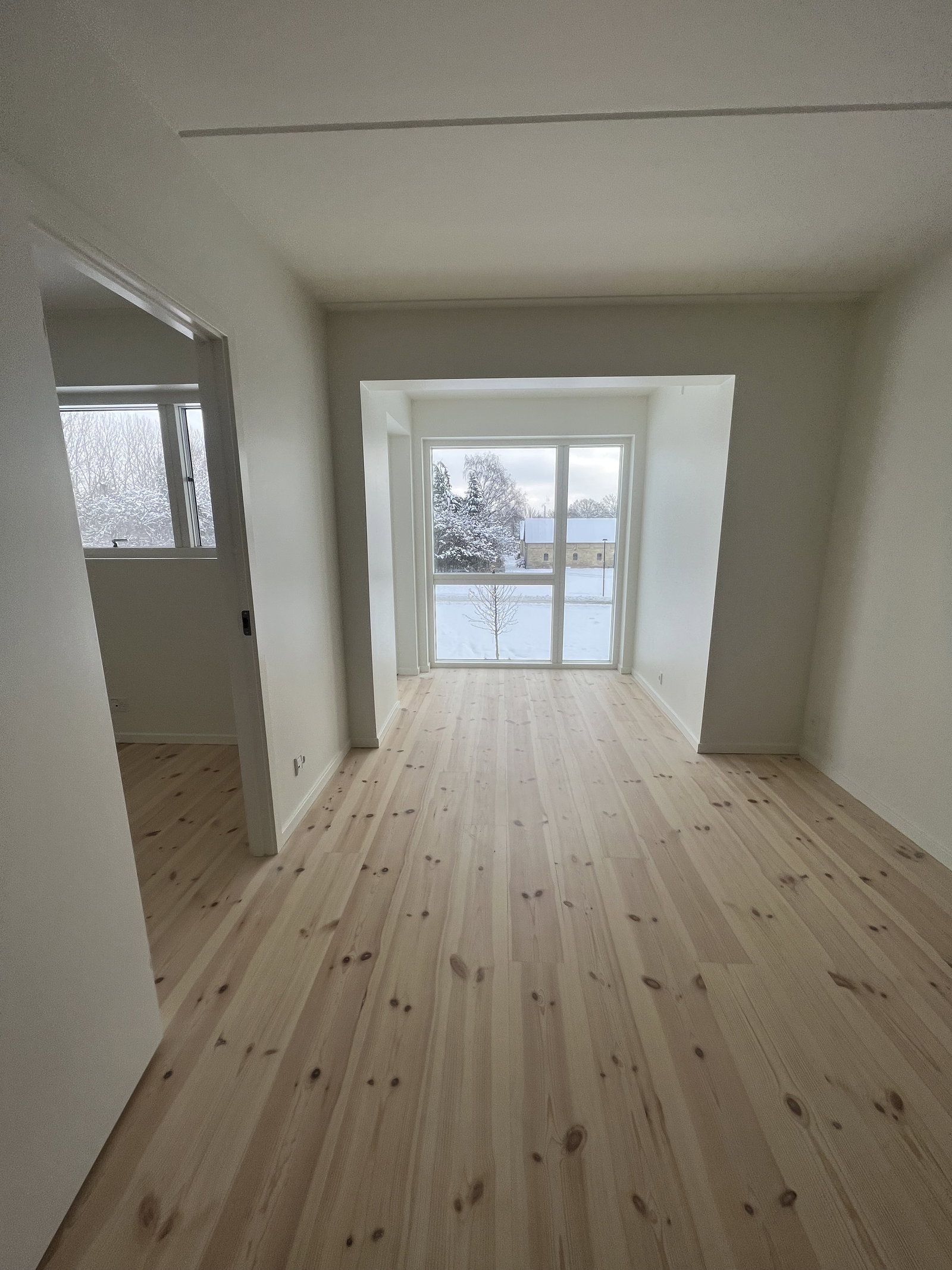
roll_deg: -2.3
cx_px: 476
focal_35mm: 13
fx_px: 477
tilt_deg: -10.9
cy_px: 635
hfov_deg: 89.9
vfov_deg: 106.2
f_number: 1.8
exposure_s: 1/242
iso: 32
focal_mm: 1.57
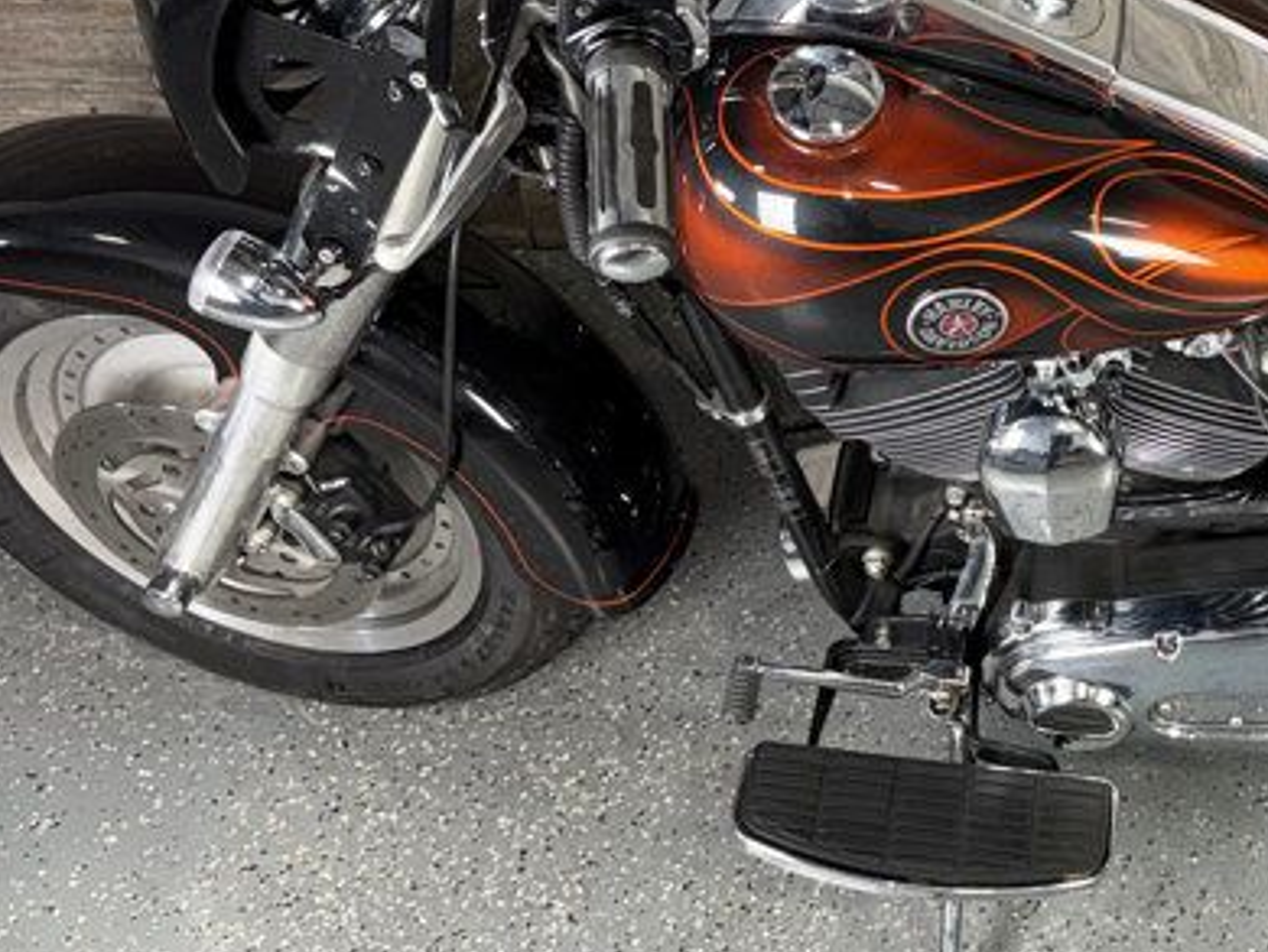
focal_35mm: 63
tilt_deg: -35.5
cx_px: 1343
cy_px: 192
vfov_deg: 23.0
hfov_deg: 28.3
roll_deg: -1.0
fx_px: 2309
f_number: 1.78
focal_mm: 6.76
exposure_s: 1/24
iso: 64
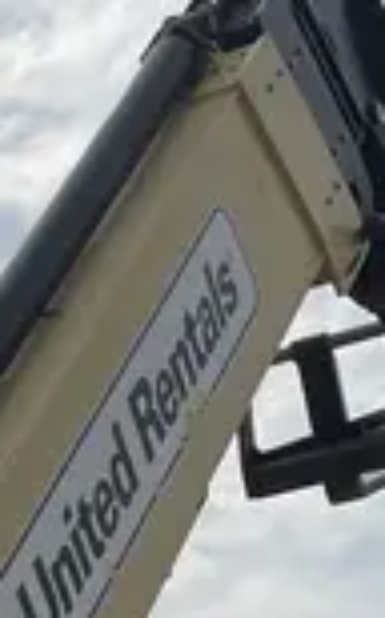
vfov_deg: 13.9
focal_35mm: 131
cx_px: 108
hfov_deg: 10.0
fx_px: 2203
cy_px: 1166
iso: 32
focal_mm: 4.2
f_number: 1.6
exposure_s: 1/9804
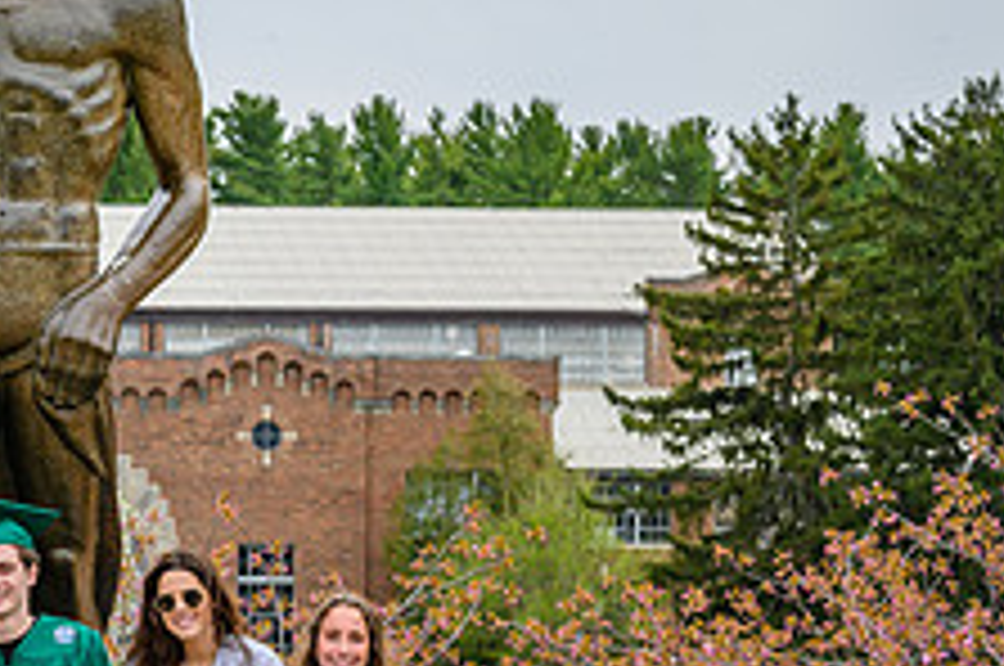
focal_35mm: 184
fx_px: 5124
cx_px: -39
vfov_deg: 7.4
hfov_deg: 11.1
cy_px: 578
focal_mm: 70
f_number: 5.6
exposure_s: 1/800
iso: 400
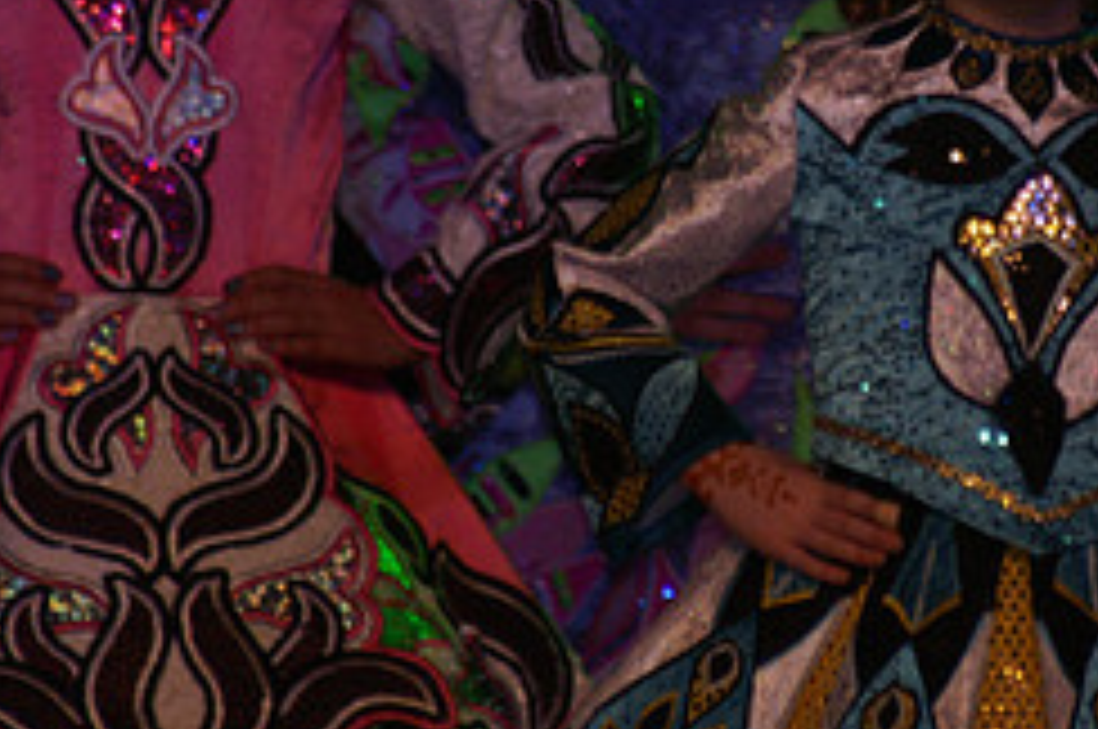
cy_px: 86
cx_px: 855
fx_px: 25007
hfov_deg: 2.5
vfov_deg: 1.7
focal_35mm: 821
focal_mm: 230
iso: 400
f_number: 5.6
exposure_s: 1/125
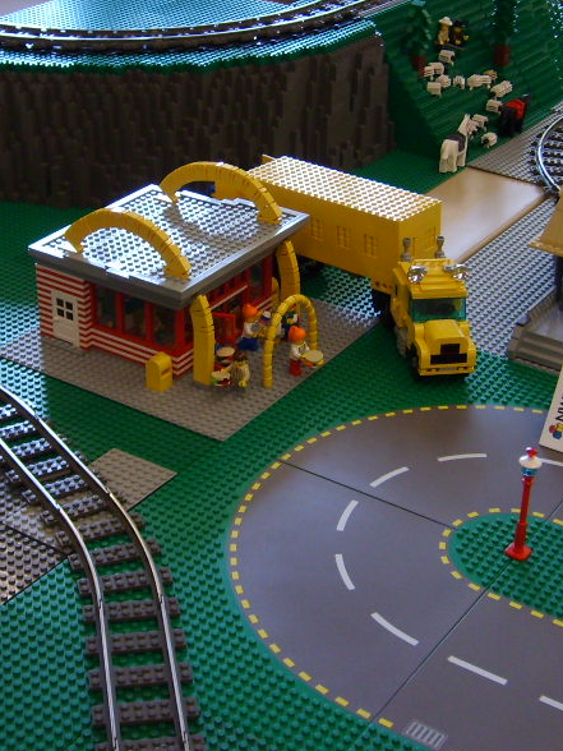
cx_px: 234
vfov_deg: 31.6
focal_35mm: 61
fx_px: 1323
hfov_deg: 24.0
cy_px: 287
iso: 100
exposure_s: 1/30
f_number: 2.8
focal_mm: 5.8
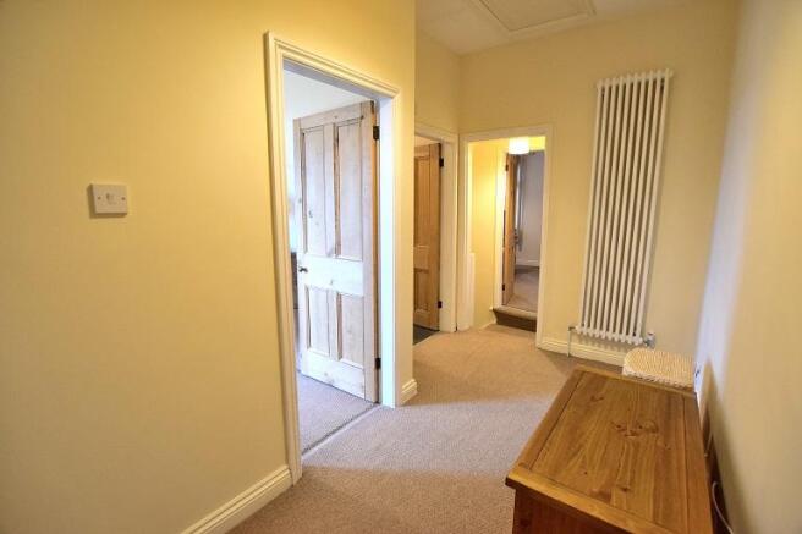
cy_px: 267
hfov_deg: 100.4
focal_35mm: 15
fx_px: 334
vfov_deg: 77.3
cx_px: 401
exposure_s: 1/60
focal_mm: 10
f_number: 3.5
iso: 900
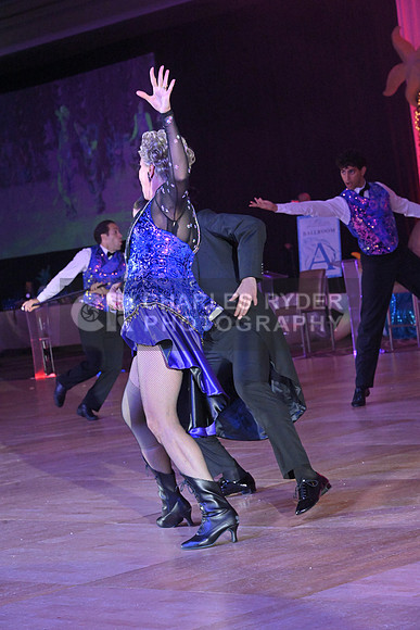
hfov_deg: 13.7
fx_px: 1749
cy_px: 315
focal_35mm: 100
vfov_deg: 20.4
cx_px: 210
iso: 6400
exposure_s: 1/400
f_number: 10
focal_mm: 100
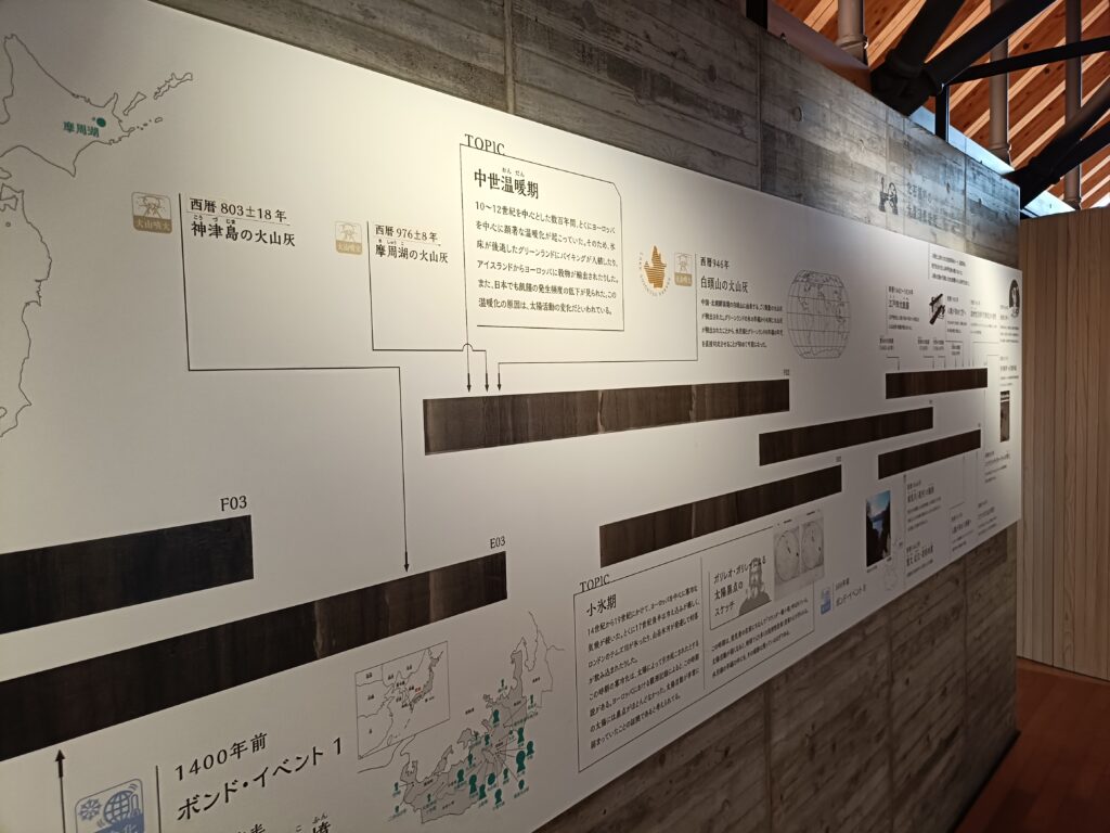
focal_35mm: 25
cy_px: 416
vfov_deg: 54.9
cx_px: 555
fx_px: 802
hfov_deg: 69.4
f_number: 1.7
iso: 400
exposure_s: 1/50
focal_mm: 4.7
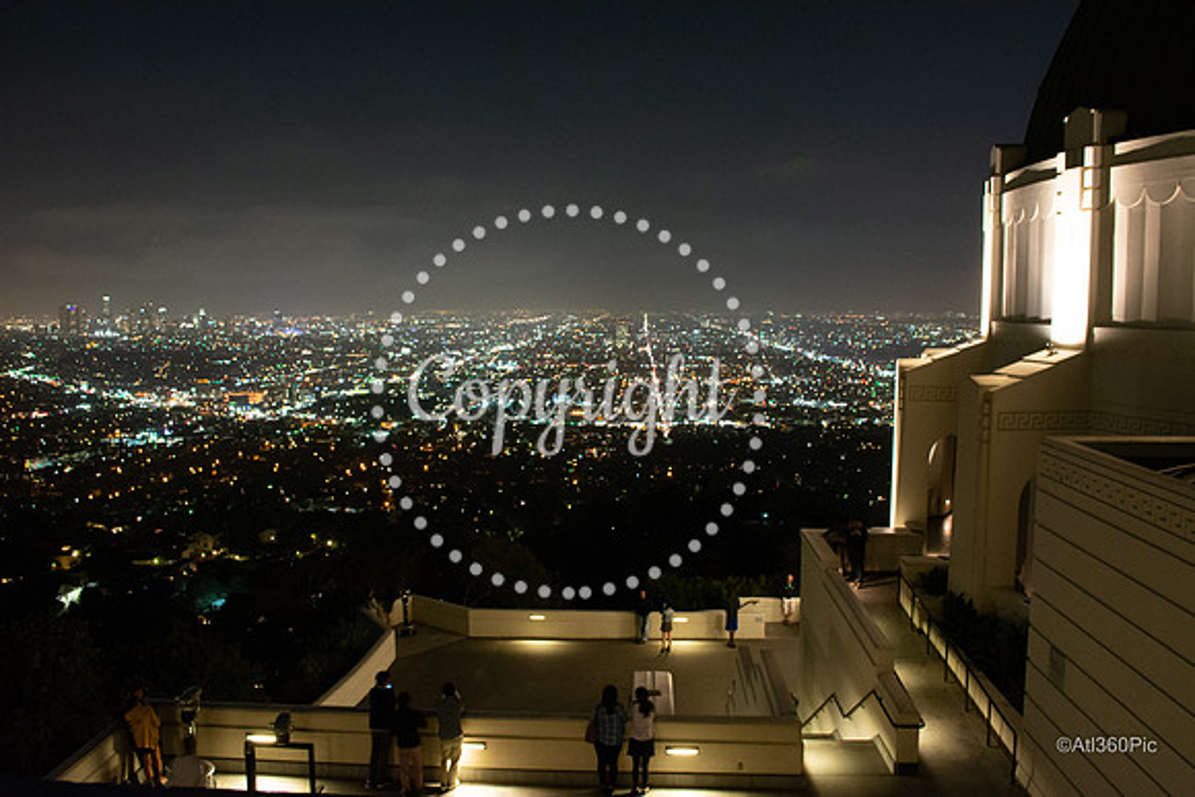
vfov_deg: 43.6
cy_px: 398
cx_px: 598
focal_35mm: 30
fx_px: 996
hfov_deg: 61.9
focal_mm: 20
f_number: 6.3
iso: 2000
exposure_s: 1
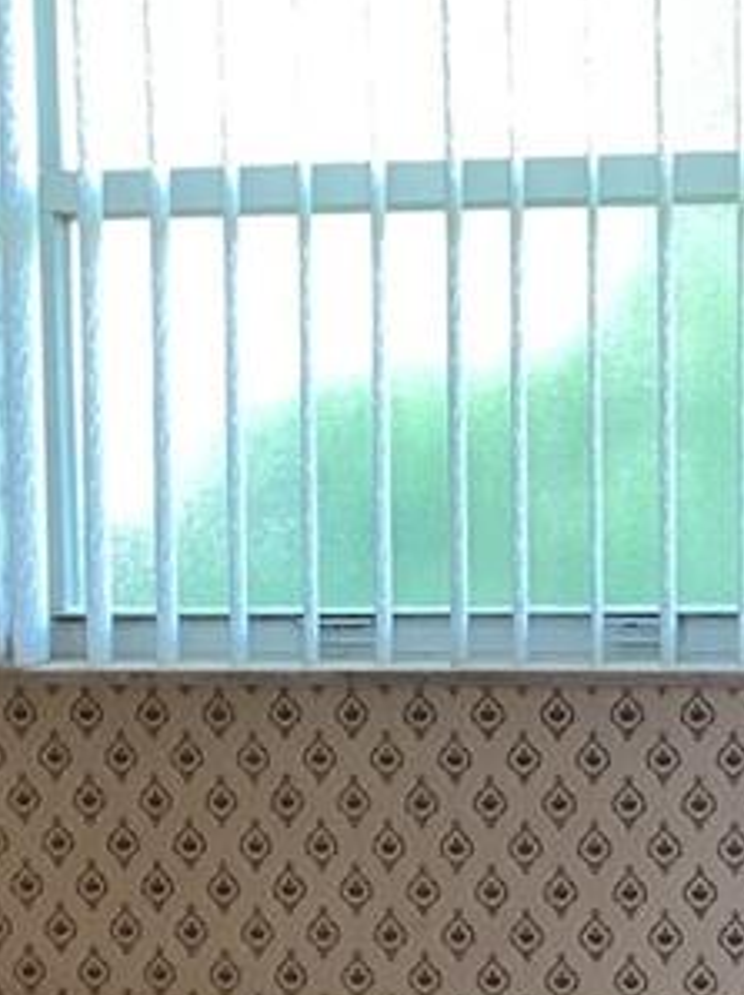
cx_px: 350
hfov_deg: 11.8
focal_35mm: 125
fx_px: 3587
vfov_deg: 15.7
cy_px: 694
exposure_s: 1/60
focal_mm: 3.3
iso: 125
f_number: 2.4
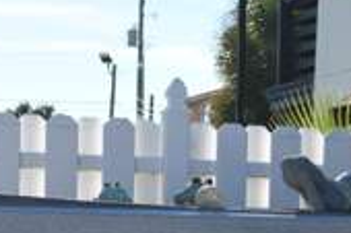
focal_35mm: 158
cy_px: 313
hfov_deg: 13.0
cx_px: 200
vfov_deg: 8.5
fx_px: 1539
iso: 200
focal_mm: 56
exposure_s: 1/400
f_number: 10
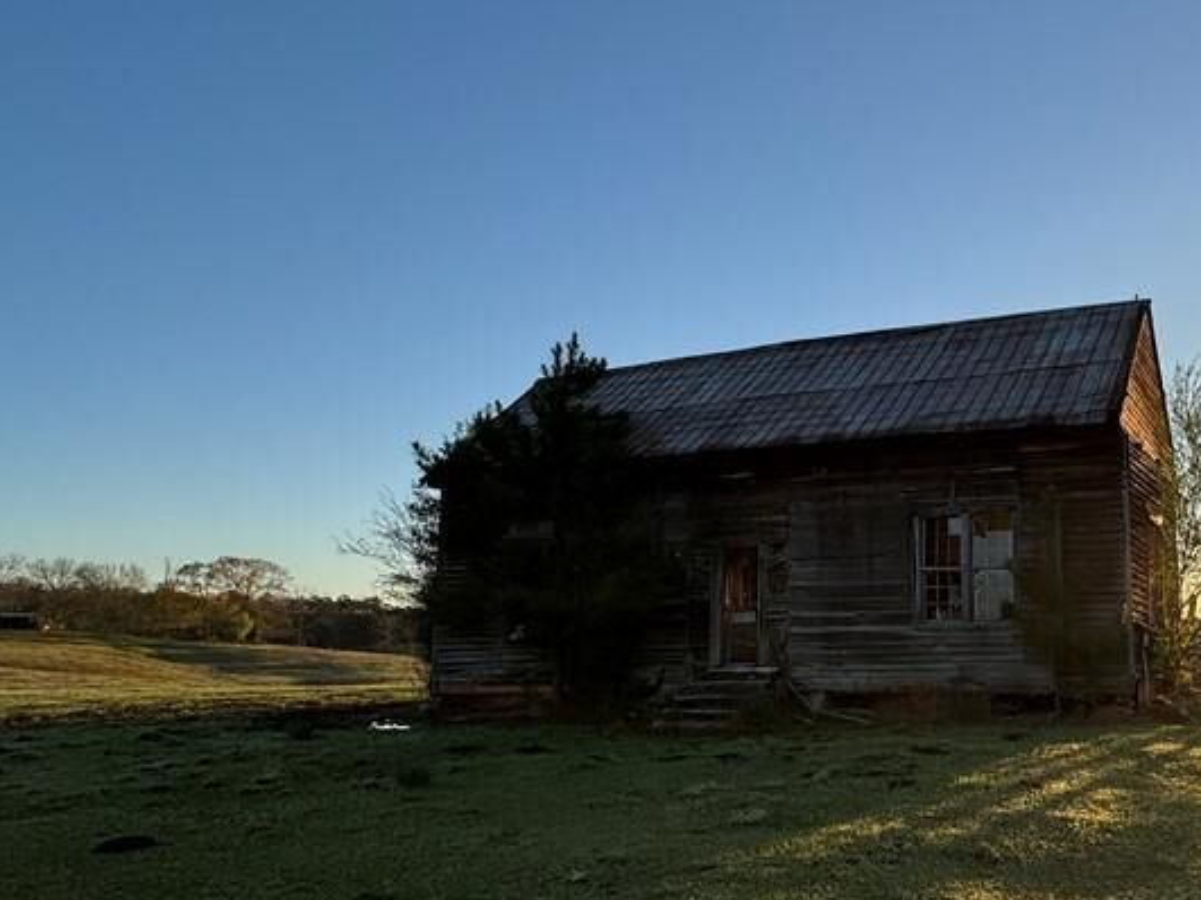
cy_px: 574
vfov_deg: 50.7
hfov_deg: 57.6
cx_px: 1045
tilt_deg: +4.1
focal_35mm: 27
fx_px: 937
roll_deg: +0.3
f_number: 2.2
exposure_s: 1/889
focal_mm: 2.22
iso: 50
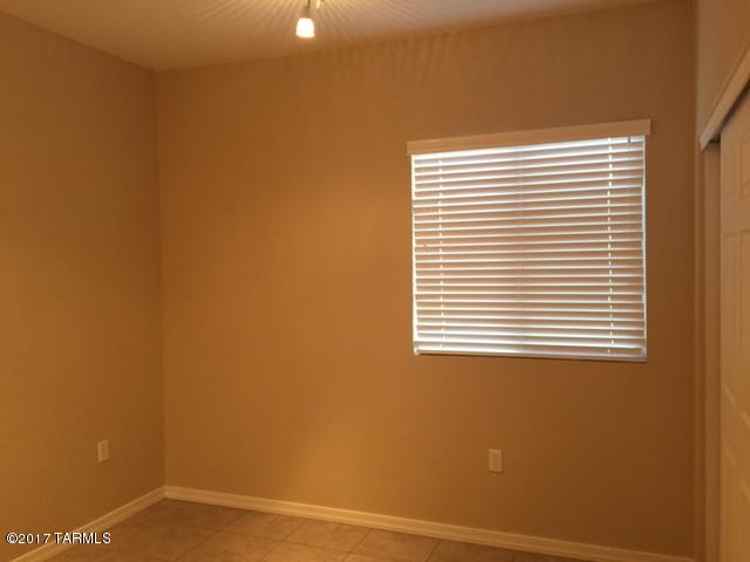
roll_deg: +0.0
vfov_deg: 48.2
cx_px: 375
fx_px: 628
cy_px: 281
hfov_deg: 61.7
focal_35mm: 29
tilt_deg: -0.7
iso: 50
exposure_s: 1/15
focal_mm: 4.15
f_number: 2.2
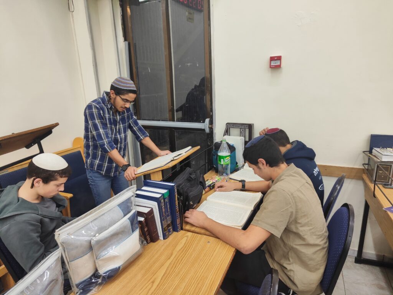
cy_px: 148
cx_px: 196
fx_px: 261
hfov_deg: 73.9
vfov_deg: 58.9
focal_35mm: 23
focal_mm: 5.4
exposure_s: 1/50
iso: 211
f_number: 1.8
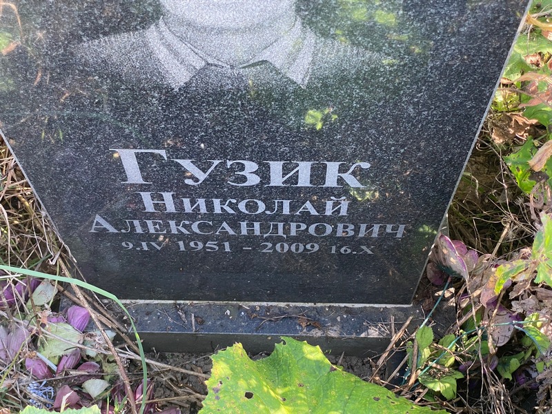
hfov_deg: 36.8
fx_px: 829
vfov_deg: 28.0
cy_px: 207
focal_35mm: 52
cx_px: 276
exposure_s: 1/122
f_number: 2
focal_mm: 6
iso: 50
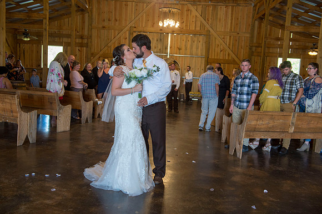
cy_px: 107
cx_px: 161
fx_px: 322
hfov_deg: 53.2
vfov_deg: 36.8
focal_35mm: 36
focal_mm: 36
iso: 1600
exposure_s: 1/250
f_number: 4.5
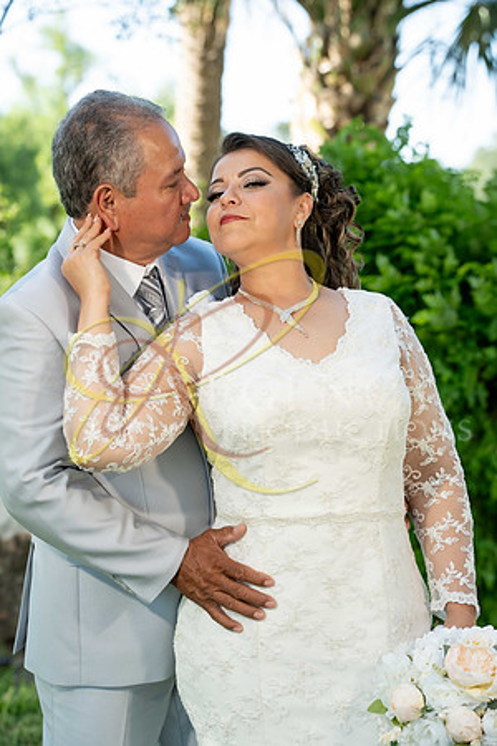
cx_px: 248
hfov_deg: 17.5
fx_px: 1615
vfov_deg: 26.0
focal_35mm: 78
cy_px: 373
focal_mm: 78
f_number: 4
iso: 500
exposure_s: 1/500
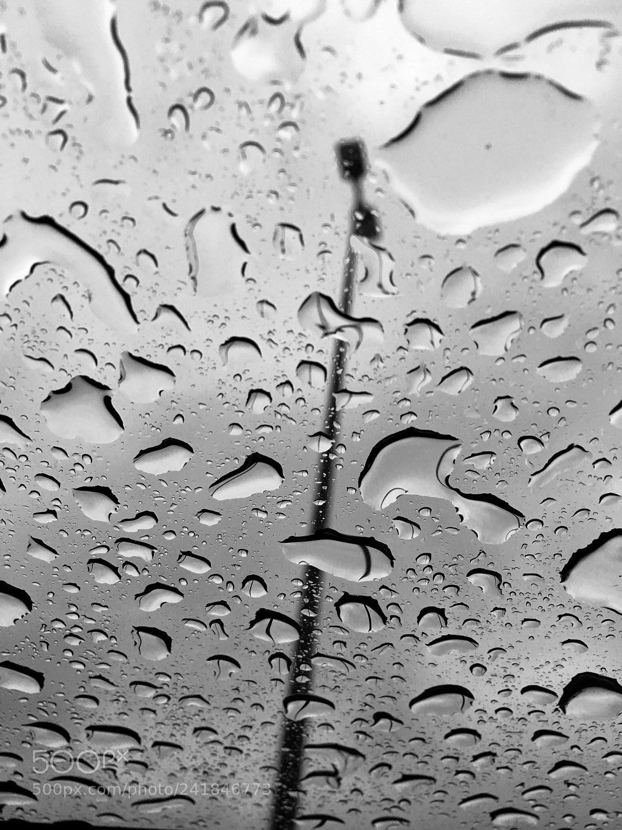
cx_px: 311
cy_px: 415
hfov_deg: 48.2
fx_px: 695
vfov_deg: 61.7
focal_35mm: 29
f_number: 2.2
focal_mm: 4.15
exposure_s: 1/30
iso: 32
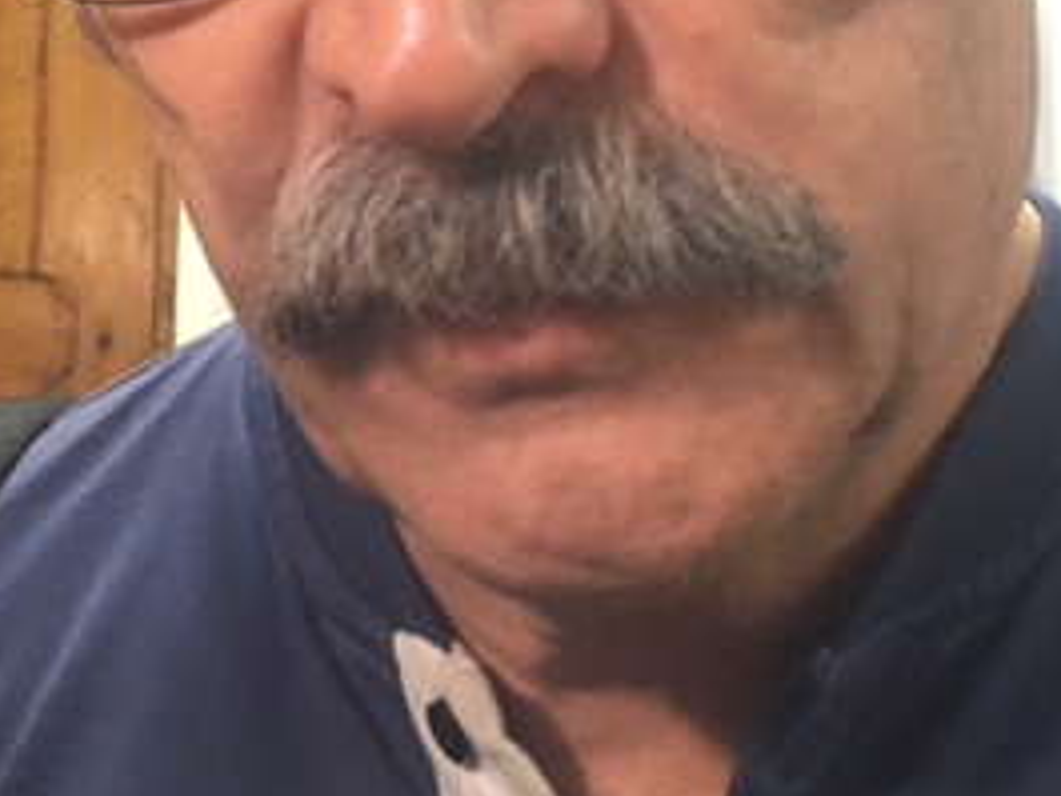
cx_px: 561
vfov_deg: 20.4
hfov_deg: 27.8
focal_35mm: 70
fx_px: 2147
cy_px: 8
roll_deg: -0.2
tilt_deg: +9.4
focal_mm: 4.15
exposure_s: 1/20
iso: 200
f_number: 2.2
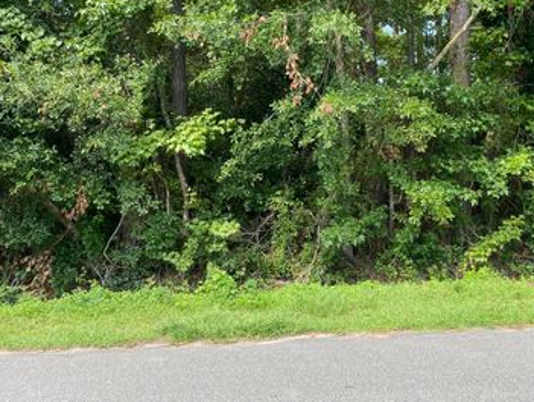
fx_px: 571
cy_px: 150
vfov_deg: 38.5
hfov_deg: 49.4
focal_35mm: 37
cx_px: 347
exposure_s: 1/217
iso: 32
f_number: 1.8
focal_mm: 4.25
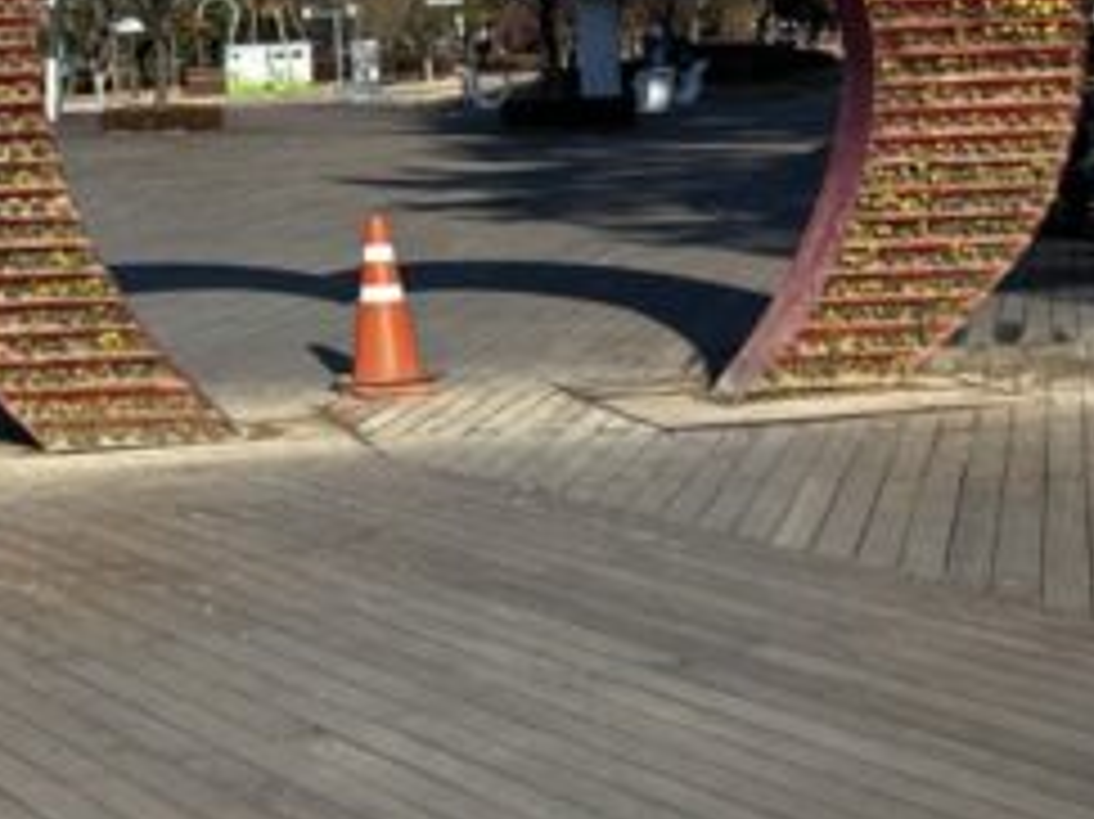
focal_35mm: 75
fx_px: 2369
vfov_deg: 19.0
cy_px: -34
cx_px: 167
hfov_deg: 25.4
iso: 50
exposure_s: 1/4115
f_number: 1.5
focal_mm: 5.7
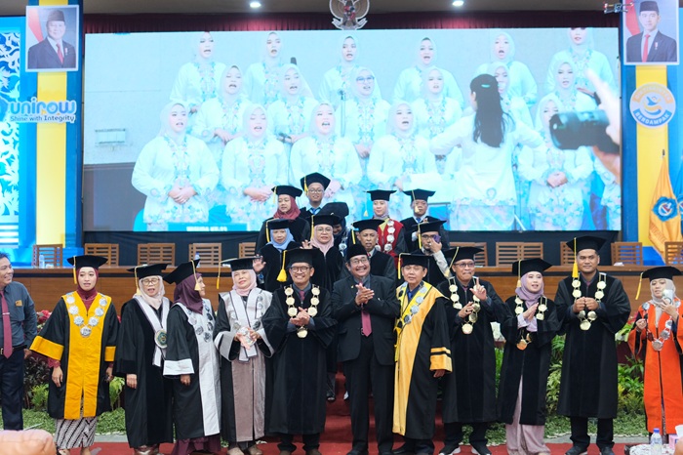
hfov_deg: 43.6
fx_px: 853
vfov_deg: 29.8
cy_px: 228
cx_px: 342
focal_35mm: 45
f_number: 1.4
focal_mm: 30
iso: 800
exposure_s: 1/100
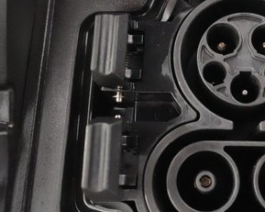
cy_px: 70
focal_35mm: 54
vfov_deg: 27.9
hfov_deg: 33.7
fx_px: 423
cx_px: 215
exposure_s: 1/80
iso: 25600
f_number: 5.6
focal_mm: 26
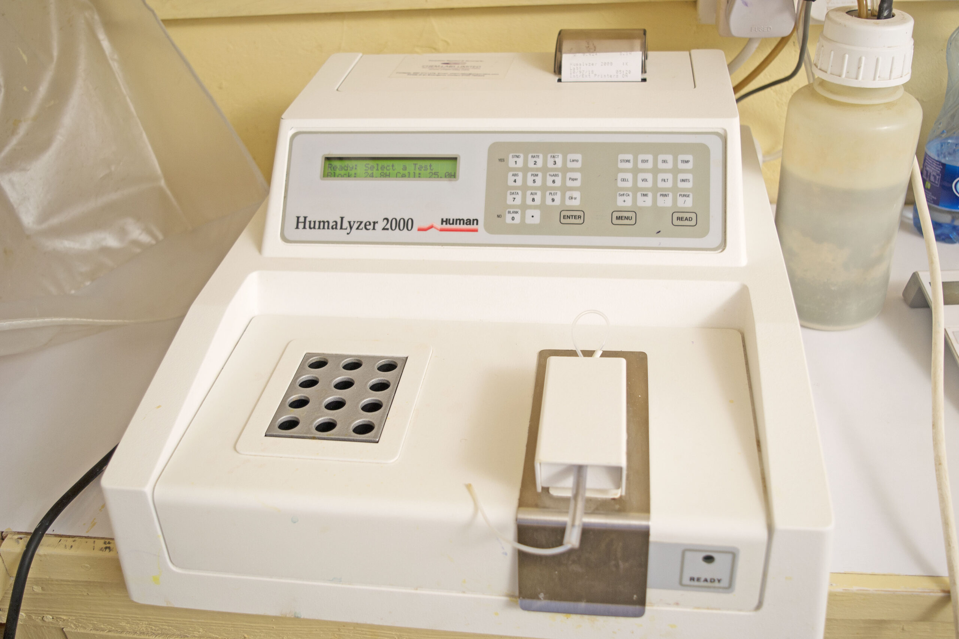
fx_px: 959
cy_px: 320
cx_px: 480
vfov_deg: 36.9
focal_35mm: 36
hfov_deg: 53.1
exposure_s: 1/10
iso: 100
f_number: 4
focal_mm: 24
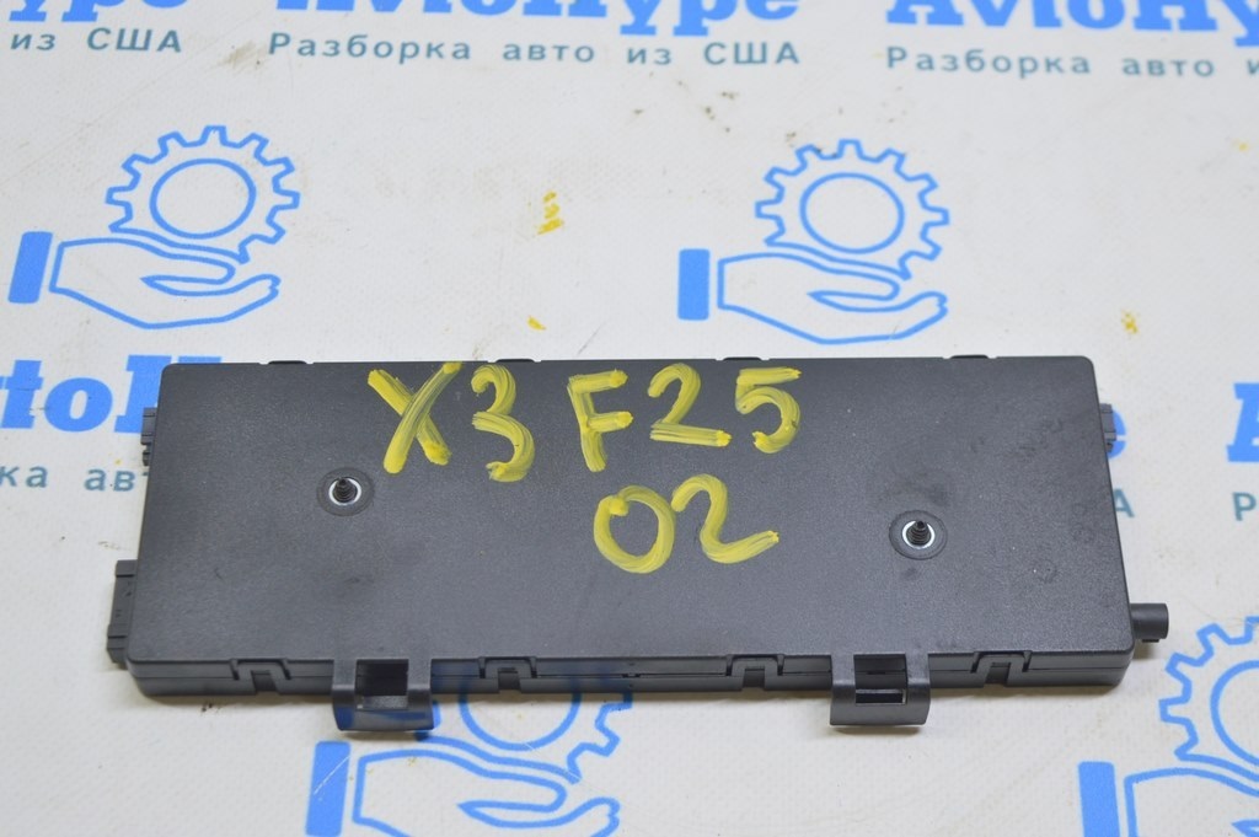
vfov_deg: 21.5
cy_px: 418
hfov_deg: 31.9
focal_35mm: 63
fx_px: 2201
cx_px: 630
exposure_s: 1/20
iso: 400
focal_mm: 42
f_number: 5.6
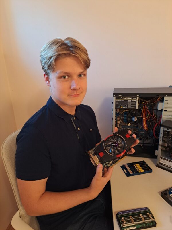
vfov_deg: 71.6
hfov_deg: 56.8
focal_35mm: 24
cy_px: 115
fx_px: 159
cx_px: 86
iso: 250
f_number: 1.8
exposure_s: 1/50
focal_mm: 5.23
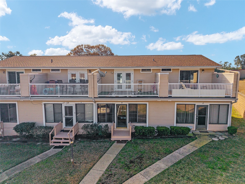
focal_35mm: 24
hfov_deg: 71.6
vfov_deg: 56.8
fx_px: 170
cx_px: 122
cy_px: 92
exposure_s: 1/8000
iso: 410
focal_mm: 8.67
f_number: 1.8
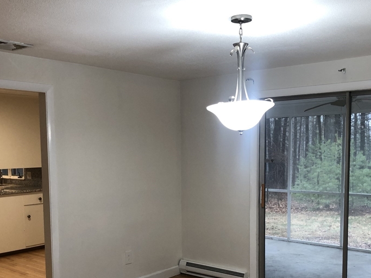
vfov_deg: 33.9
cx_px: 186
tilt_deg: -7.4
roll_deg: +0.7
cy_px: 194
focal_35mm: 42
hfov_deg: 44.8
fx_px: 450
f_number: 1.8
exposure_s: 1/24
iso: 32
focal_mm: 3.99
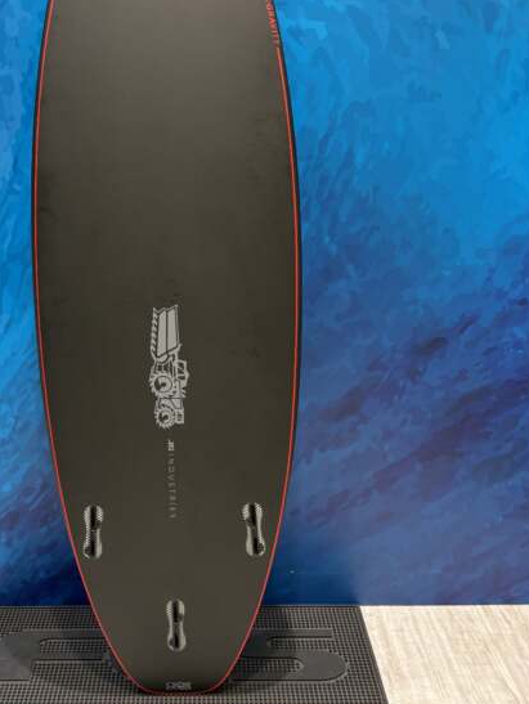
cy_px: 224
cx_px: 179
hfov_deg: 37.4
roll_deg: +1.8
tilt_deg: -10.4
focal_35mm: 38
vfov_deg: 48.0
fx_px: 773
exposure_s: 1/121
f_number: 1.6
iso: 64
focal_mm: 5.96
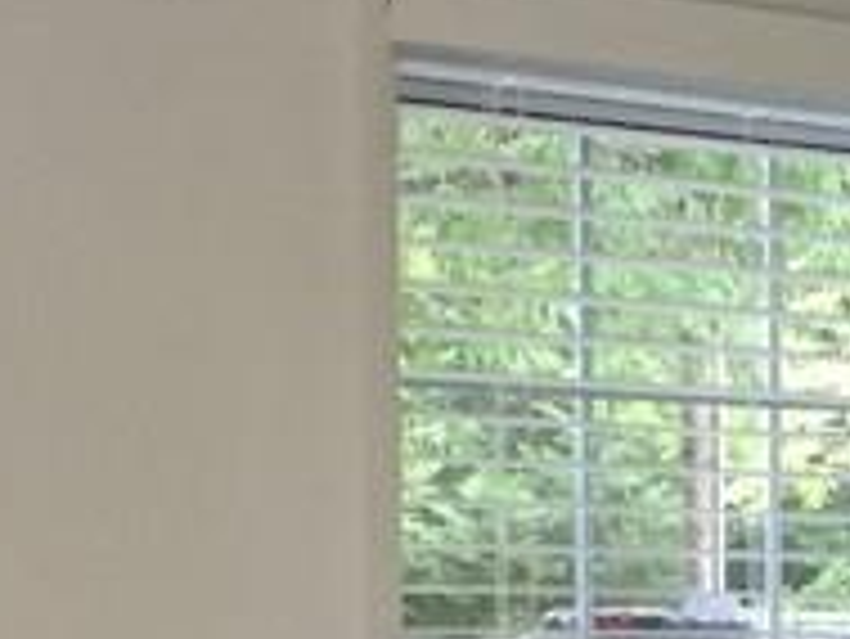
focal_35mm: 157
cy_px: 904
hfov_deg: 11.9
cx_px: 1381
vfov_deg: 9.3
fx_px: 3858
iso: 40
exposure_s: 1/30
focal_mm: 4.15
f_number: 2.2
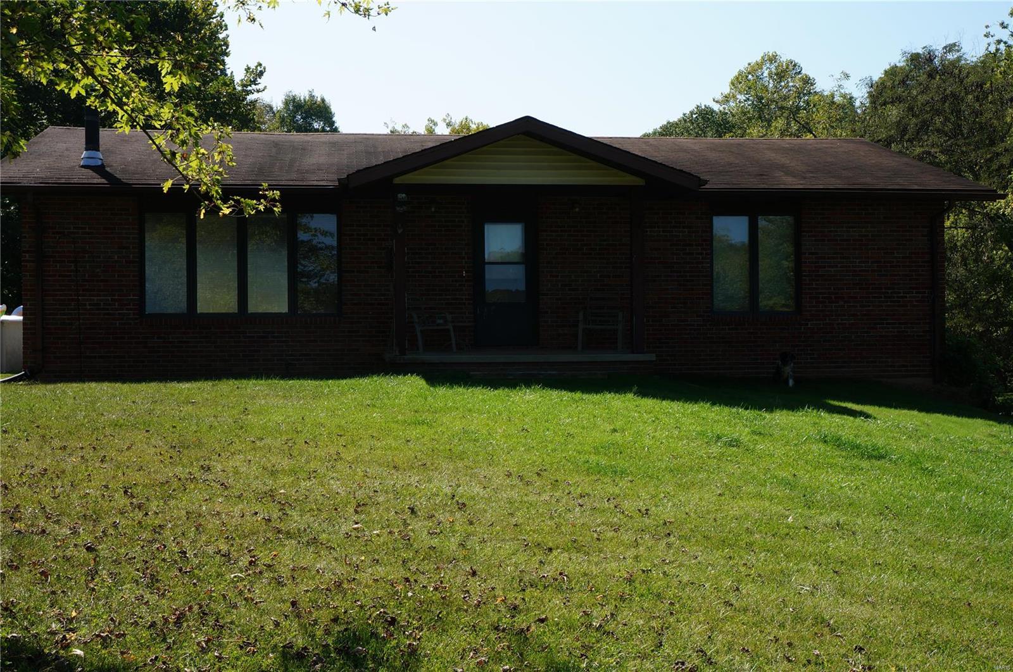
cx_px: 506
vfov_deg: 30.8
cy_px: 336
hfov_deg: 45.0
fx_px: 1222
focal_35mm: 44
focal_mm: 29
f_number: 13
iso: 100
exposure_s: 1/80
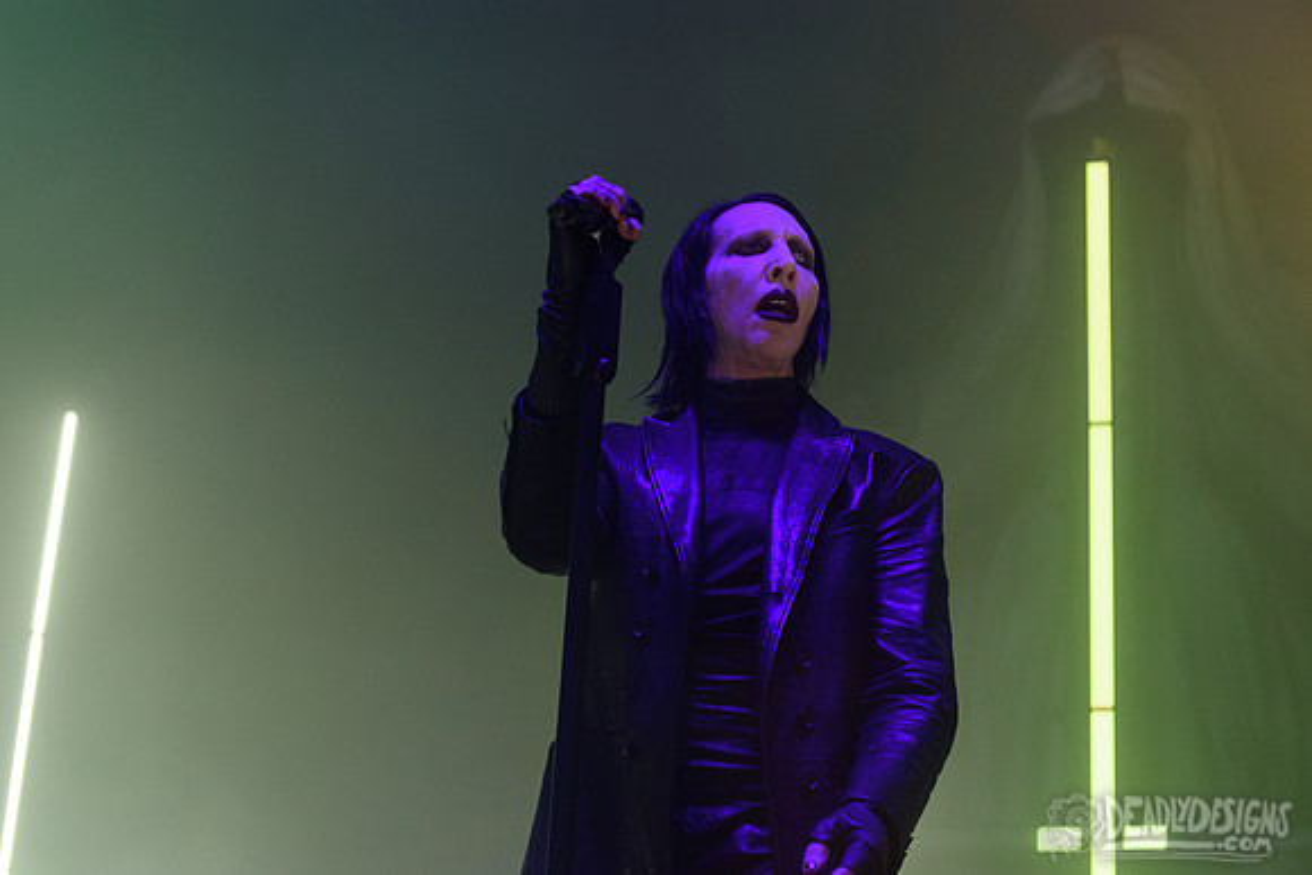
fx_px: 3016
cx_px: 583
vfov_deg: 16.5
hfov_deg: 24.5
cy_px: 358
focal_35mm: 83
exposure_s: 1/640
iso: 1250
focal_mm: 70
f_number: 4
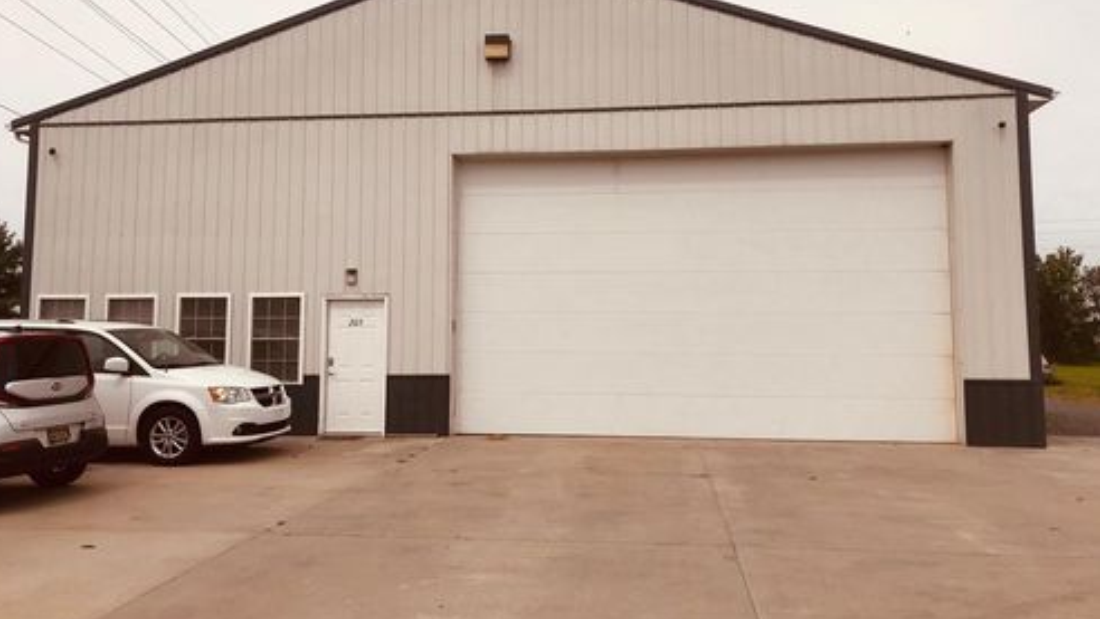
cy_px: 263
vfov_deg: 37.7
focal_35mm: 31
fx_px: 904
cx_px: 543
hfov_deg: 62.6
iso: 20
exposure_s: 1/4566
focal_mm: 3.99
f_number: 1.8
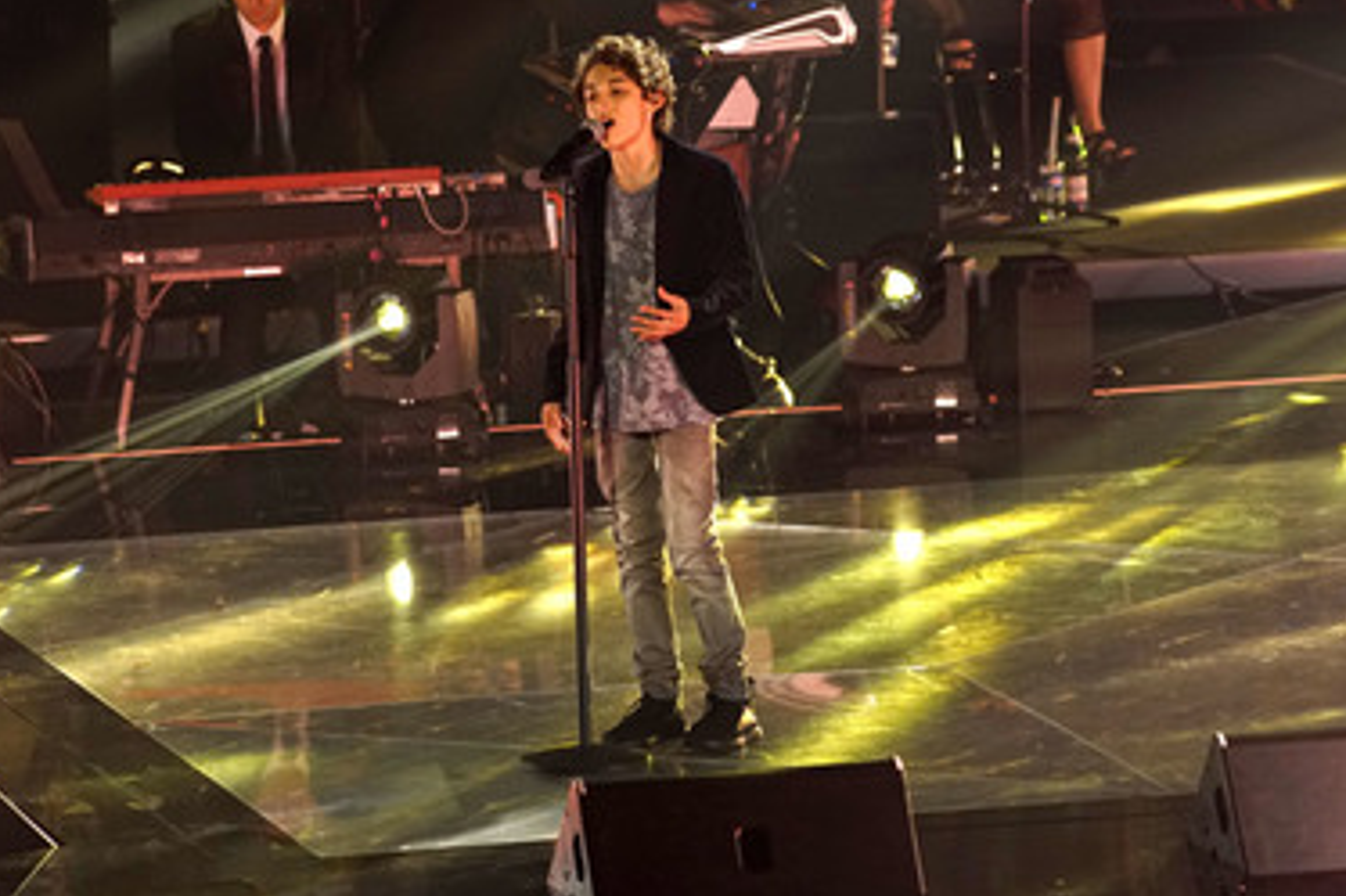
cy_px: 378
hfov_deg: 8.5
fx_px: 9006
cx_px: 646
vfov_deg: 5.7
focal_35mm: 241
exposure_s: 1/200
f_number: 4
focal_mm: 200
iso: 1600
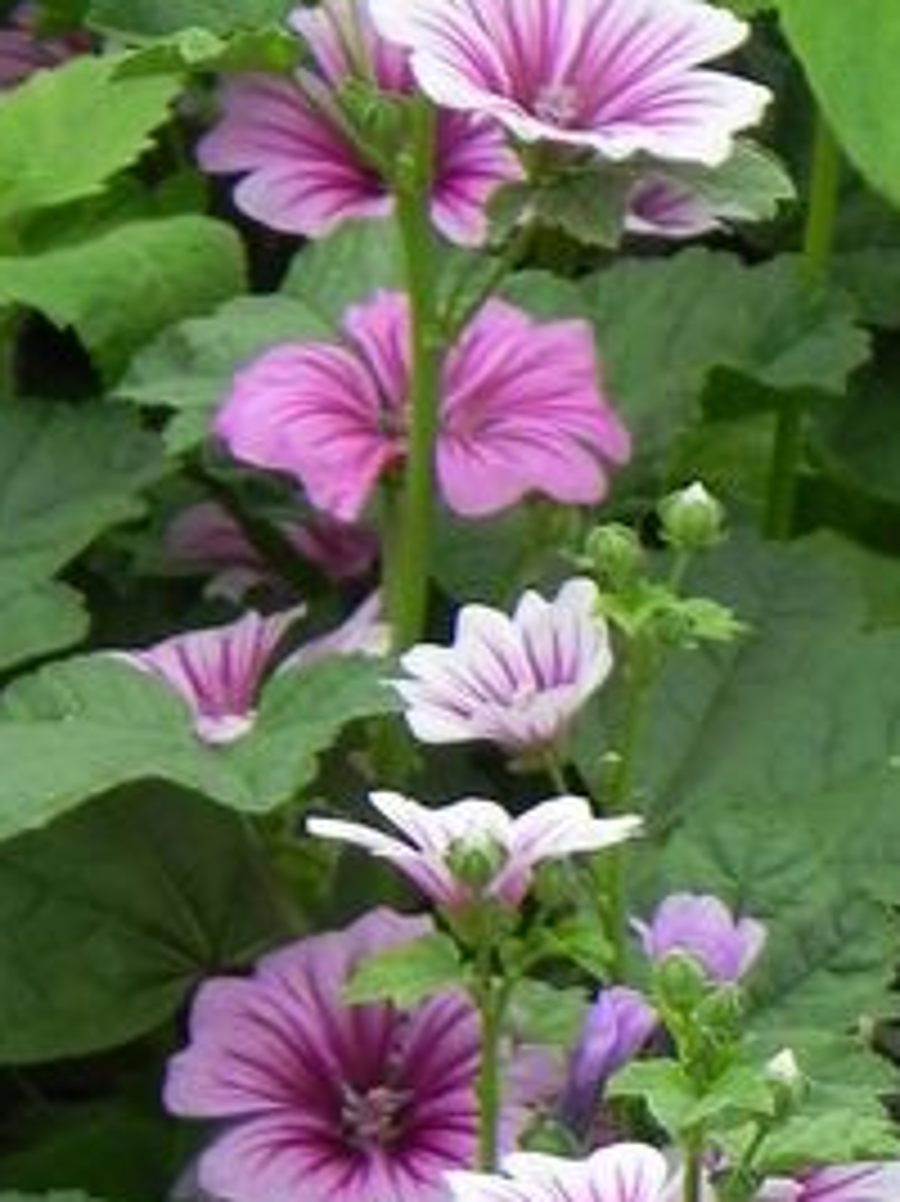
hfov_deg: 2.7
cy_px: 1008
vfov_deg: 3.6
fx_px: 19116
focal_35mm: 551
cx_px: 1224
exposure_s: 1/200
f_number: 5
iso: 160
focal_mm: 32.7
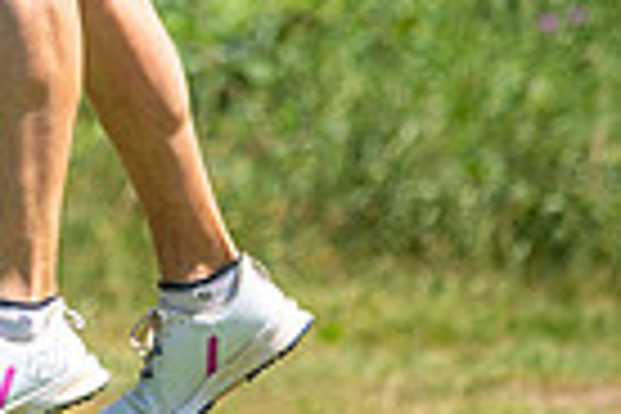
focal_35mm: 1264
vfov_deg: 1.1
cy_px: -421
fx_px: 21802
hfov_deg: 1.6
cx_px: -108
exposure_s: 1/2000
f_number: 5
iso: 320
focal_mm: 300
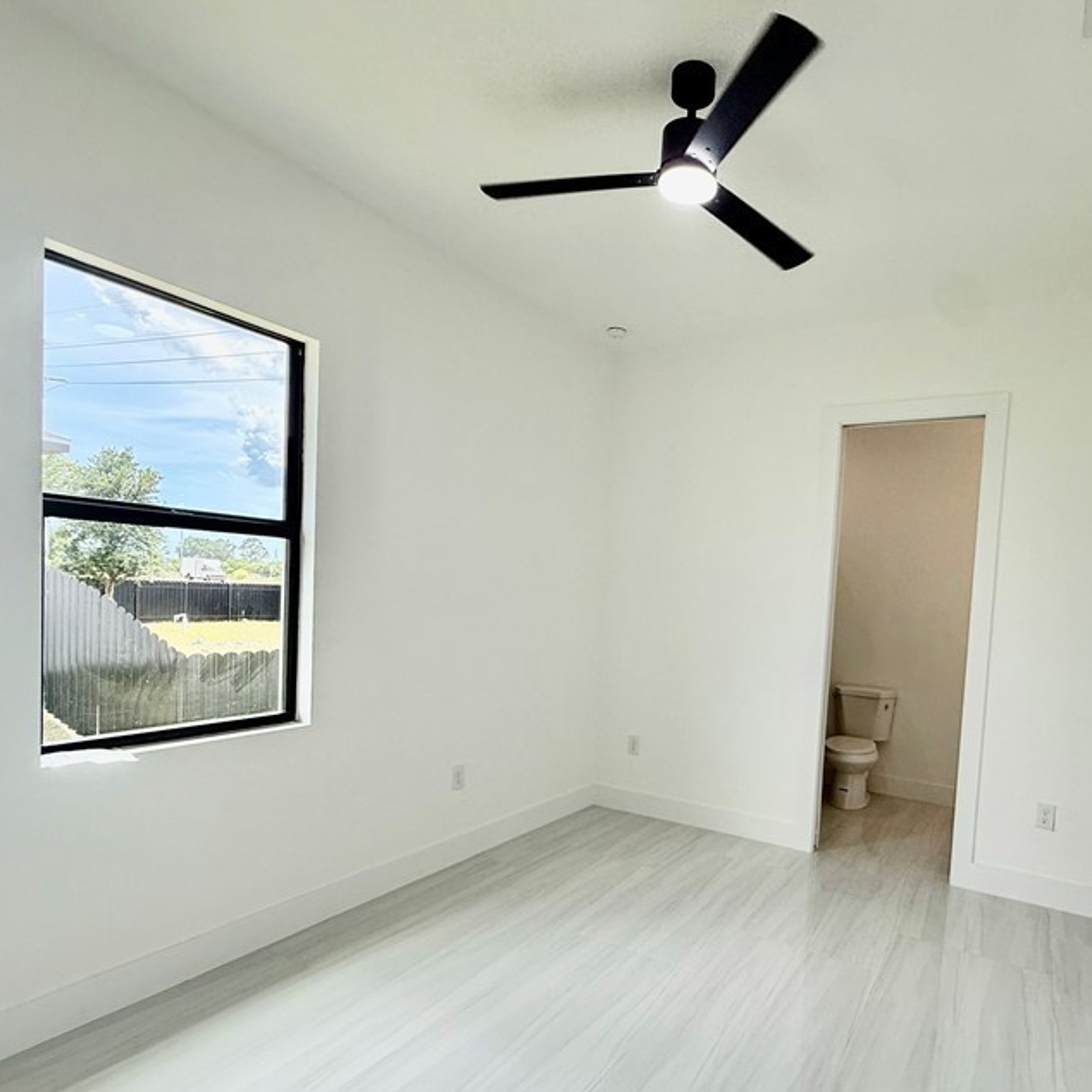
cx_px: 653
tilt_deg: -3.5
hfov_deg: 74.0
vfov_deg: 74.4
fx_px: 714
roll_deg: -3.9
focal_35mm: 20
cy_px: 627
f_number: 2.2
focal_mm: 2.22
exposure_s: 1/184
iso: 64
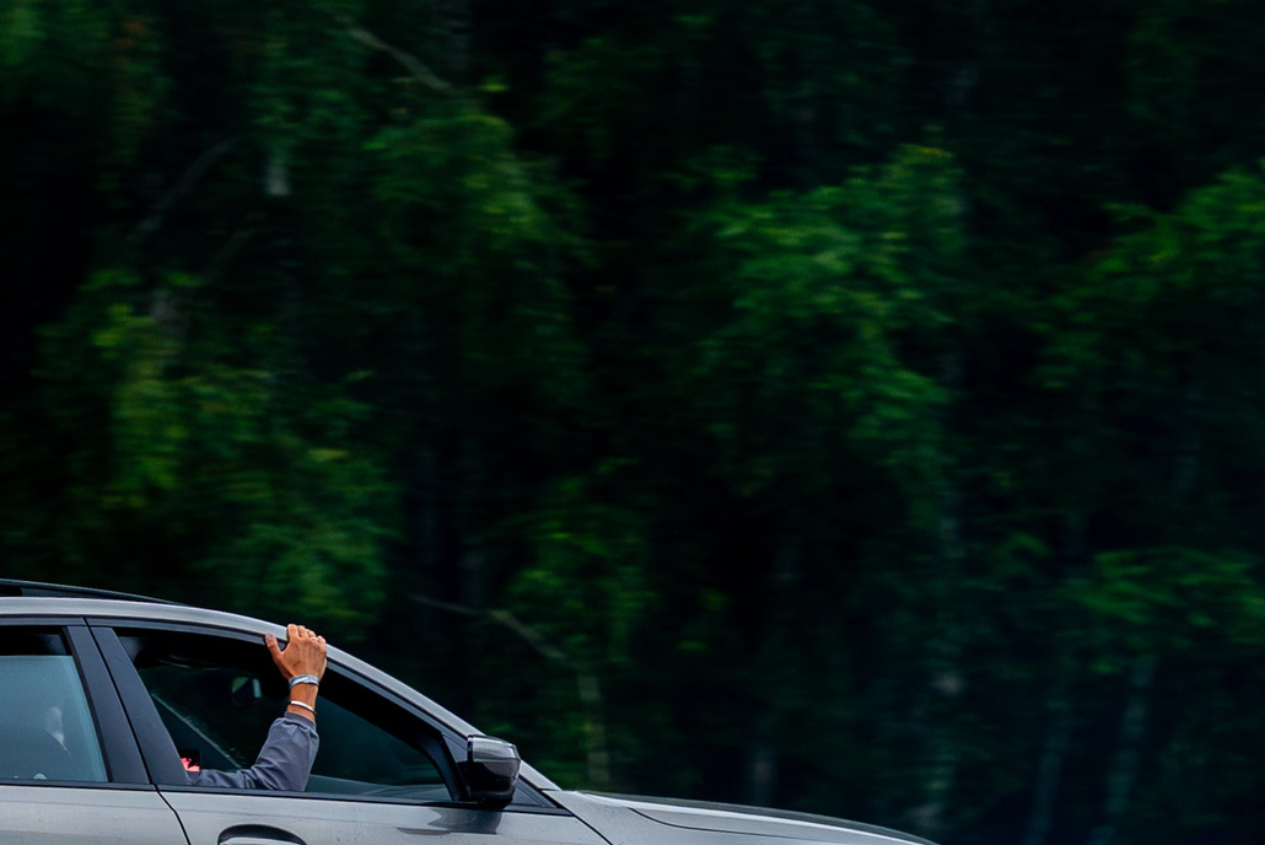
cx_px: 268
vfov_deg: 4.0
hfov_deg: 6.0
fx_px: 12094
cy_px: 871
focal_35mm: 344
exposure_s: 1/250
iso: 640
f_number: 3.5
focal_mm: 85
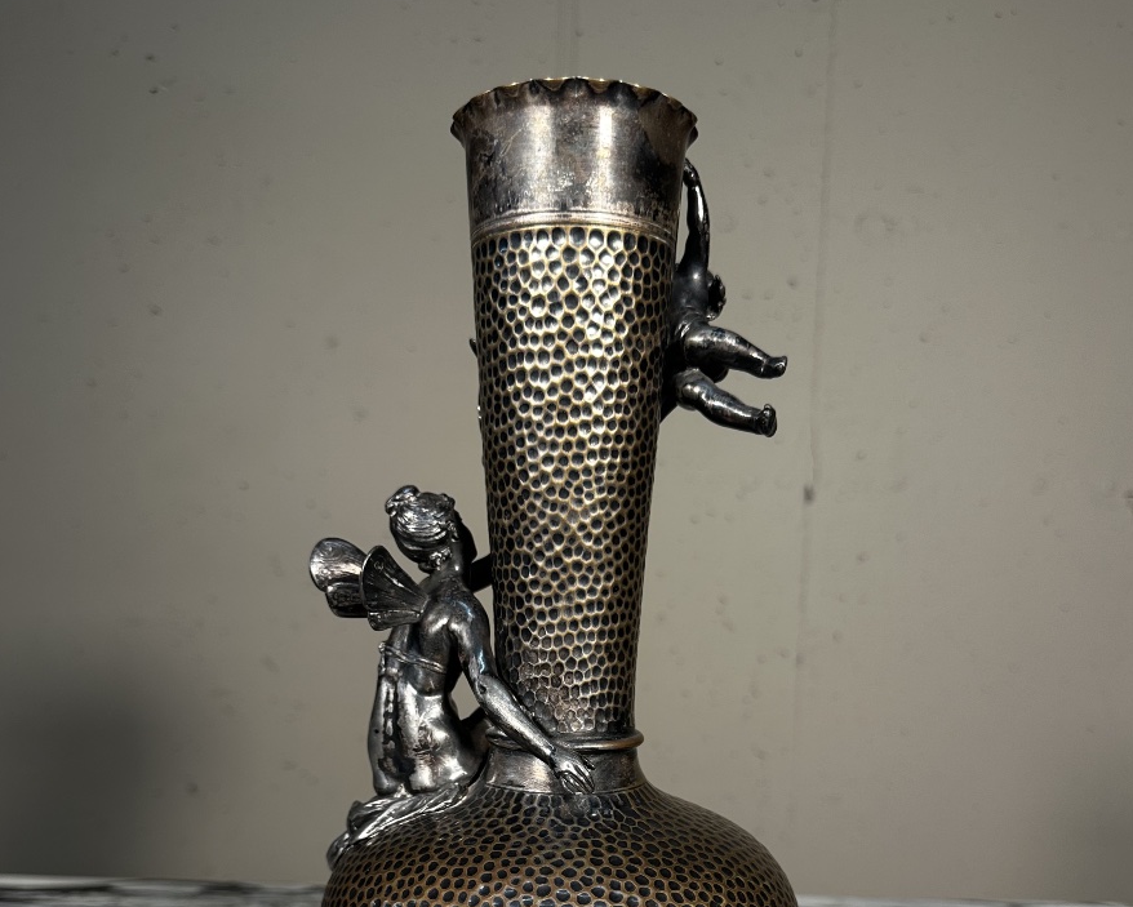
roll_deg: -1.9
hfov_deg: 55.6
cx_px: 572
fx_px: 1073
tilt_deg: -6.1
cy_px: 726
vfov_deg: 43.6
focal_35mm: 32
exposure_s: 1/100
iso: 100
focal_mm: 6.86
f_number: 1.78
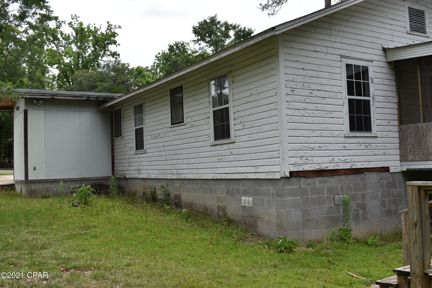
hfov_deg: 53.1
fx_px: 432
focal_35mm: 36
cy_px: 144
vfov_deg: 36.9
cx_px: 216
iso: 200
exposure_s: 1/320
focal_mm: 24
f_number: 9
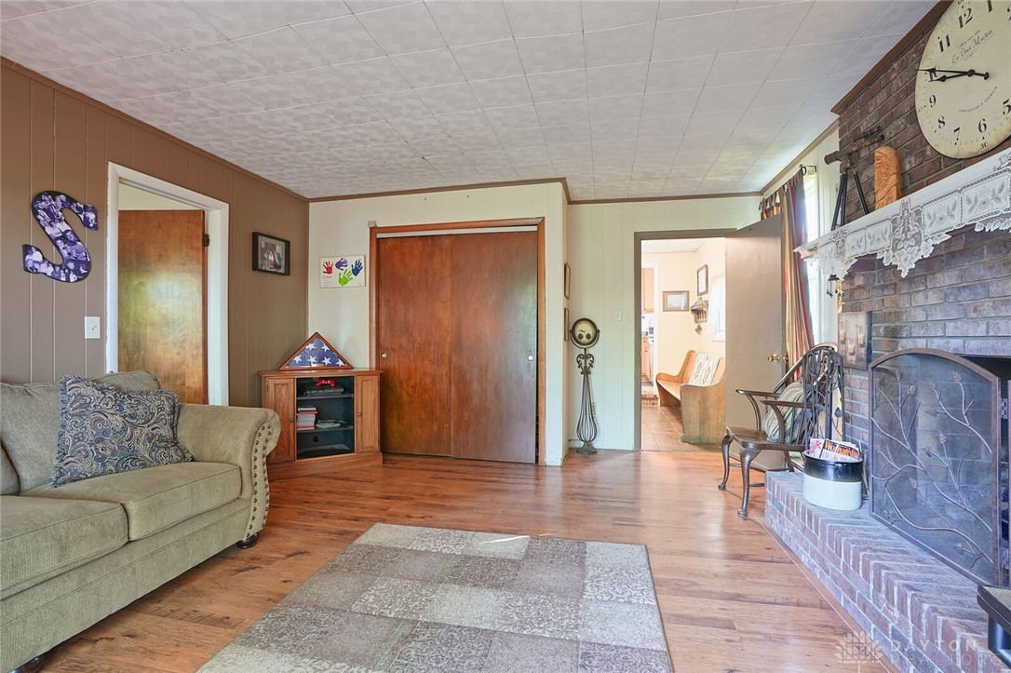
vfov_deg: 73.7
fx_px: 449
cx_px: 506
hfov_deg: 96.8
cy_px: 336
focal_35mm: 16
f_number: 7.1
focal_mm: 16
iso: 400
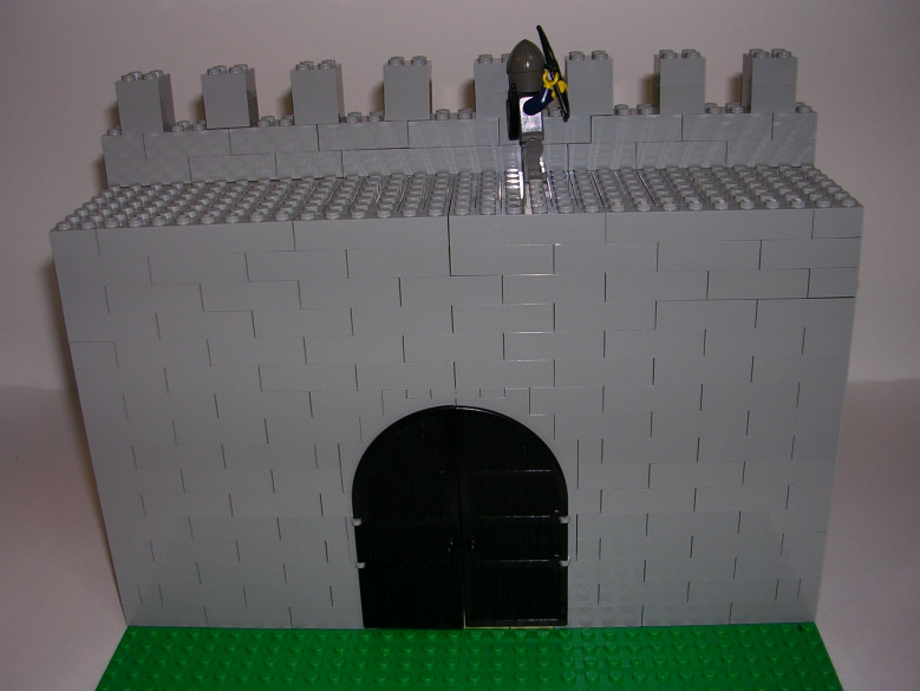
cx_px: 452
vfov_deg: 36.8
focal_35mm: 39
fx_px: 1037
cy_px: 340
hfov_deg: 47.8
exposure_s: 1/60.1
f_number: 2.8
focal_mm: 5.8
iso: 50
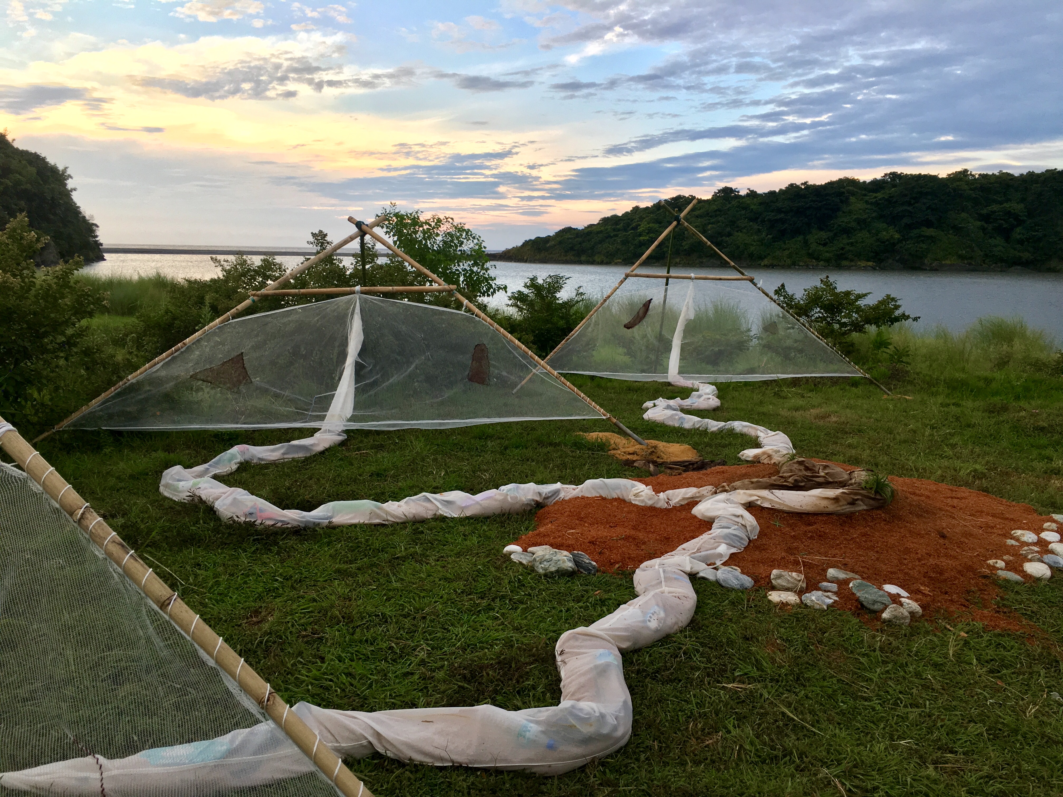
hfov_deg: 61.7
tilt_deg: -8.1
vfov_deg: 48.2
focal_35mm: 29
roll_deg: +0.1
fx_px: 891
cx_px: 532
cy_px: 398
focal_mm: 4.15
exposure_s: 1/120
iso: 32
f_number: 2.2
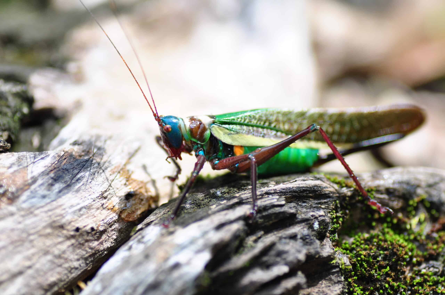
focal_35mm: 135
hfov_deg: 15.2
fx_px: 1667
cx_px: 222
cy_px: 148
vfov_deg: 10.1
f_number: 4.5
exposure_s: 1/250
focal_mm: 90
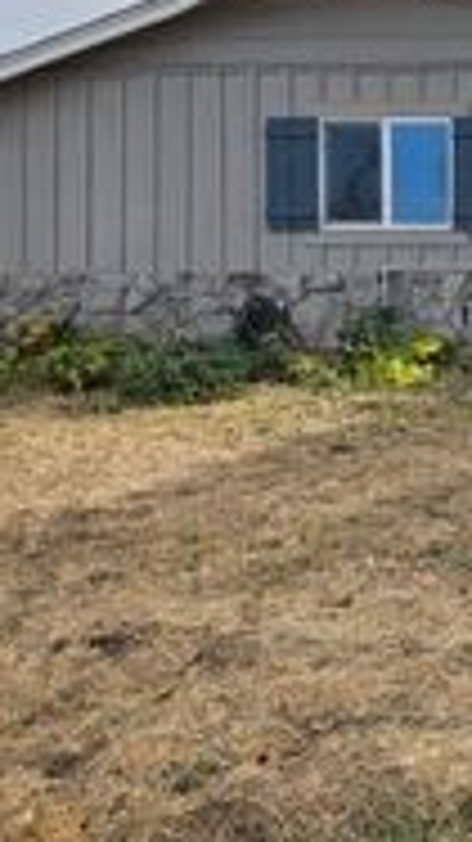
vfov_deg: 31.4
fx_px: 1493
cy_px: 349
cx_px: 818
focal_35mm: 67
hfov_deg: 15.7
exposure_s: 1/1445
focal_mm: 5.4
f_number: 1.8
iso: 25
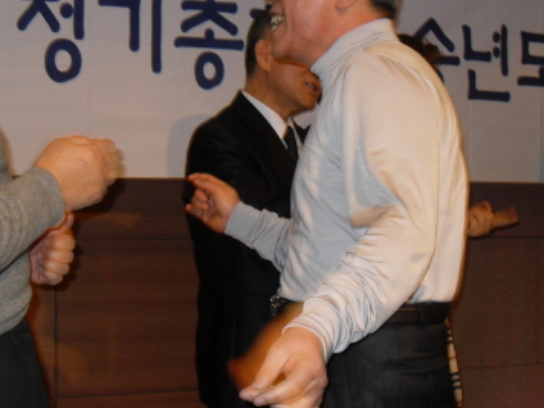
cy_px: 161
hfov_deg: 32.2
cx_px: 267
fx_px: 943
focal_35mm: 60
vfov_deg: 24.4
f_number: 2.8
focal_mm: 6.3
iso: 100
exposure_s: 1/45
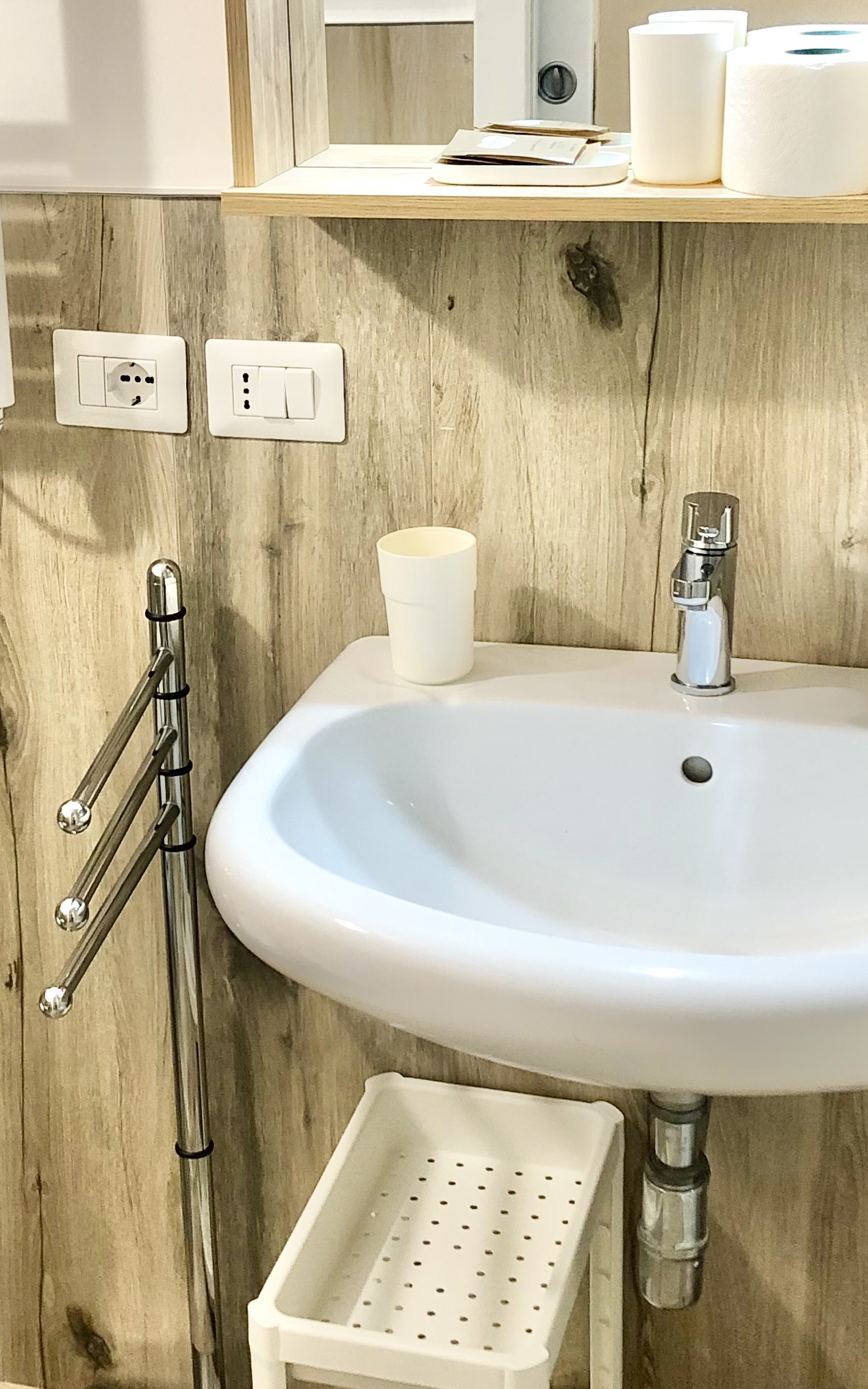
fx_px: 2232
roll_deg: +1.5
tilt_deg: -16.9
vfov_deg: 34.3
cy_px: 472
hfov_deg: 22.0
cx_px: 339
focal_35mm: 59
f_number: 1.8
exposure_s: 1/20
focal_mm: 3.99
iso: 40
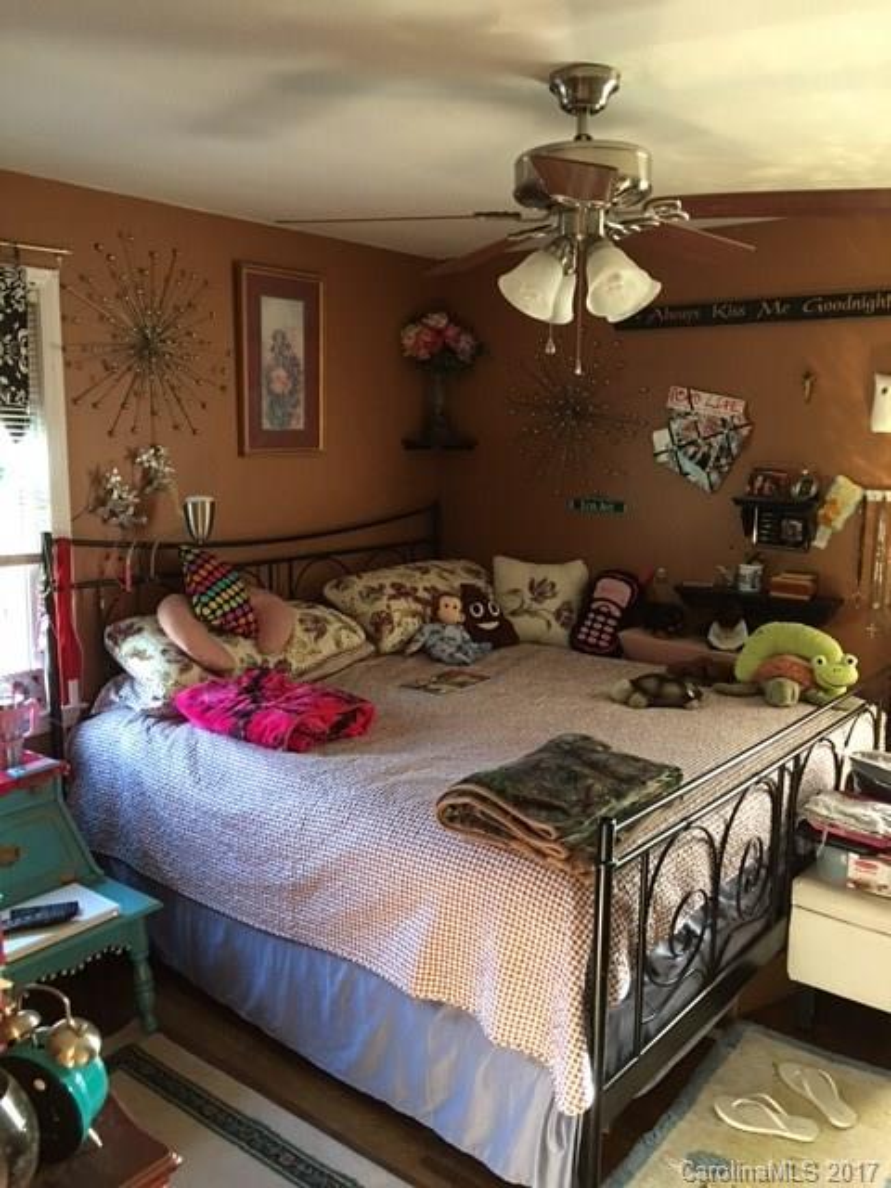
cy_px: 594
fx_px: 995
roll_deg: -0.8
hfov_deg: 48.2
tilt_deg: -8.1
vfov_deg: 61.7
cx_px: 446
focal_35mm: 29
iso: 100
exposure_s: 1/8
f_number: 2.2
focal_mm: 4.15
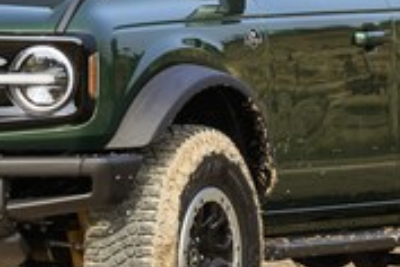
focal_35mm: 633
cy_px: 26
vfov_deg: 2.2
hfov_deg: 3.3
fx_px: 7033
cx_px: 54
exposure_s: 1/80
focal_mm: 160
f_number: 8
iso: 100
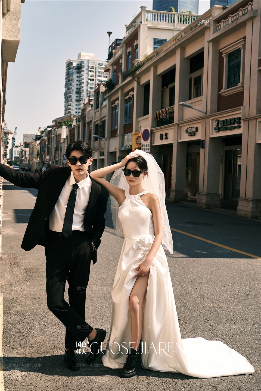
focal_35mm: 47
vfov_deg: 41.9
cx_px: 130
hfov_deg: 28.6
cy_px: 196
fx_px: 511
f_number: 4
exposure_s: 1/1600
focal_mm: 31.1
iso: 200
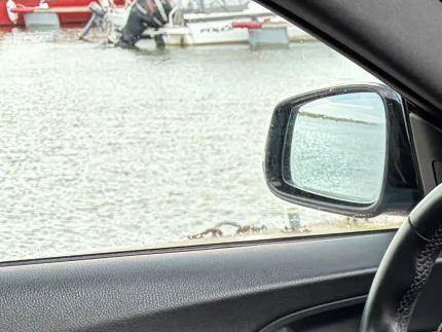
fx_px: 1482
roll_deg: +0.8
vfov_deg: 11.9
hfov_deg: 14.2
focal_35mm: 116
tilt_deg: -23.1
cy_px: 581
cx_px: 888
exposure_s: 1/59
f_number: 1.6
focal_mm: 5.96
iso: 160
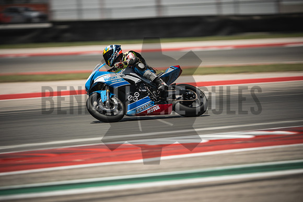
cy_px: 101
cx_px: 152
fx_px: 2525
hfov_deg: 6.9
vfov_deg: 4.6
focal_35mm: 300
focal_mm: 200
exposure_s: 1/250
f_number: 2
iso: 200
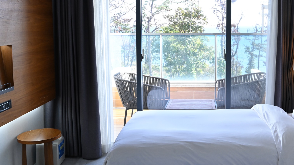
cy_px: 53
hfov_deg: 47.7
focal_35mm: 42
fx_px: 327
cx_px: 192
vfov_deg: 28.1
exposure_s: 1/200
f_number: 10
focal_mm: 30
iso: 1250
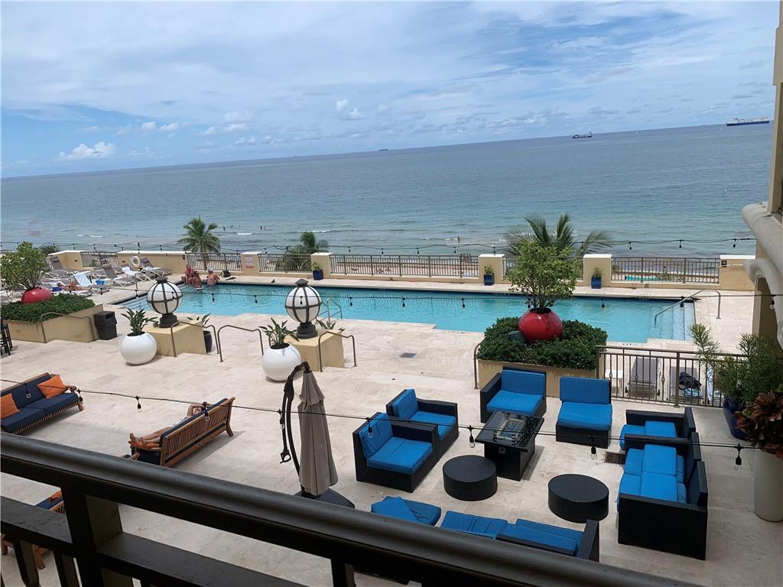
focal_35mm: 26
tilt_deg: -15.6
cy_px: 294
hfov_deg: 67.3
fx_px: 588
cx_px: 392
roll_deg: +3.9
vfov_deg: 53.1
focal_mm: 4.25
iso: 25
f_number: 1.8
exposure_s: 1/3650
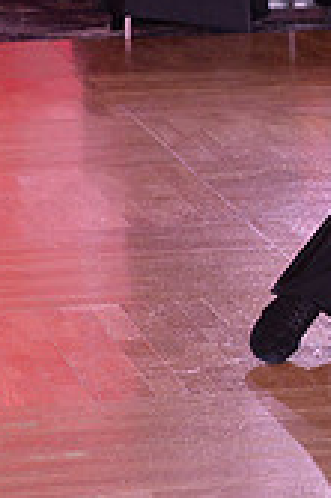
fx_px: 4132
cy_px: -13
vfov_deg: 6.9
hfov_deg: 4.5
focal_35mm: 299
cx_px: 847
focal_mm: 86
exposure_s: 1/250
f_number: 7.1
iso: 2000
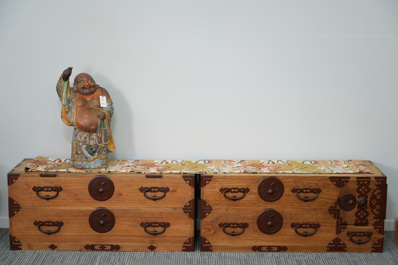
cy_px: 132
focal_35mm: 63
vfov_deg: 21.6
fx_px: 697
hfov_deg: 31.9
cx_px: 199
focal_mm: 63
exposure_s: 1/80
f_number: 4
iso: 640
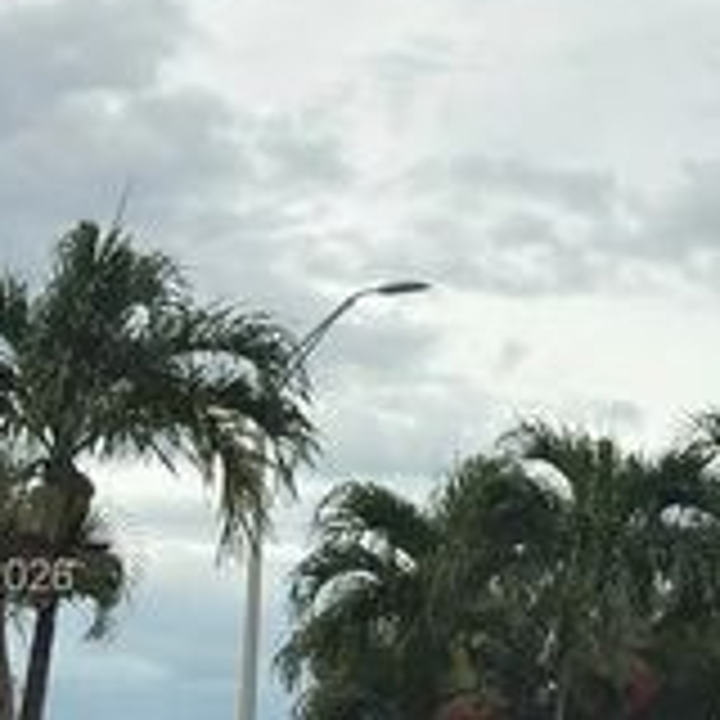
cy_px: 580
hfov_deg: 13.2
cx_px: 954
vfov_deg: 13.7
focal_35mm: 127
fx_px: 2989
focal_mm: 6.76
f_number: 1.78
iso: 64
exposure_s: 1/4545
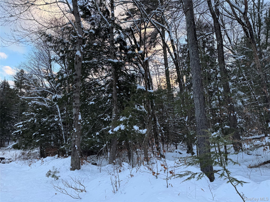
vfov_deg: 56.8
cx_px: 135
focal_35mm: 24
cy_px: 101
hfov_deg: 71.6
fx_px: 187
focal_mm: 6.76
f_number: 1.78
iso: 64
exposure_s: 1/237
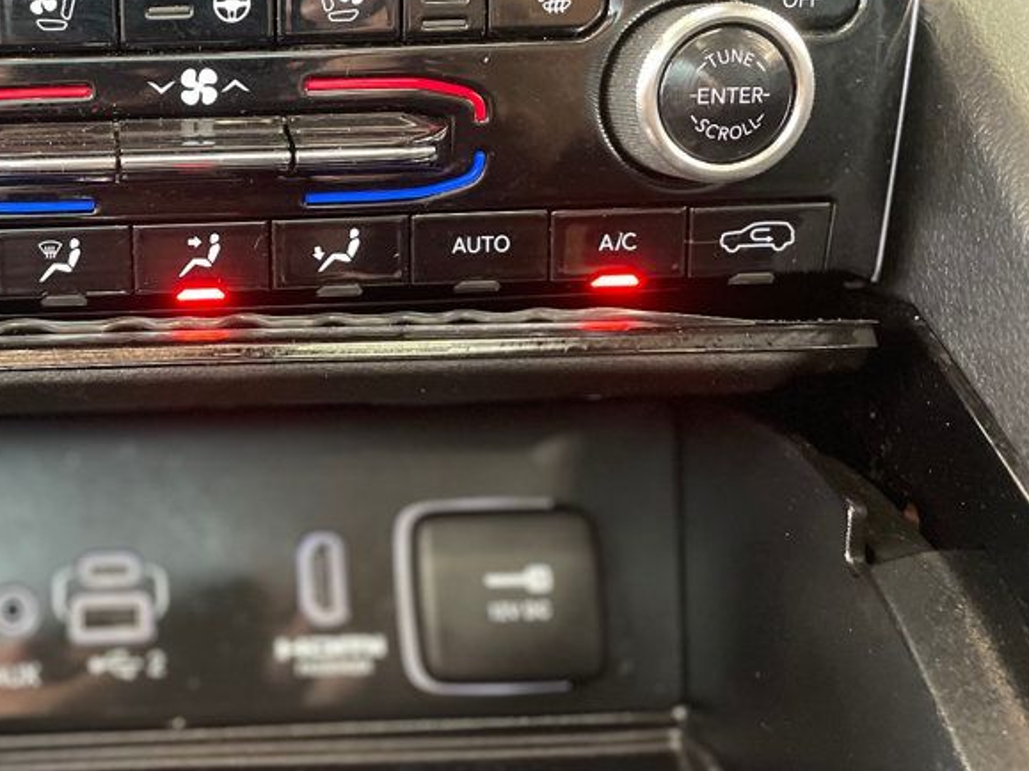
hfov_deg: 38.9
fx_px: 1367
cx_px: 144
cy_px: 316
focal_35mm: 46
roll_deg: +1.7
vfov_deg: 31.4
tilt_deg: -9.2
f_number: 1.6
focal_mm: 4.2
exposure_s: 1/30
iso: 500
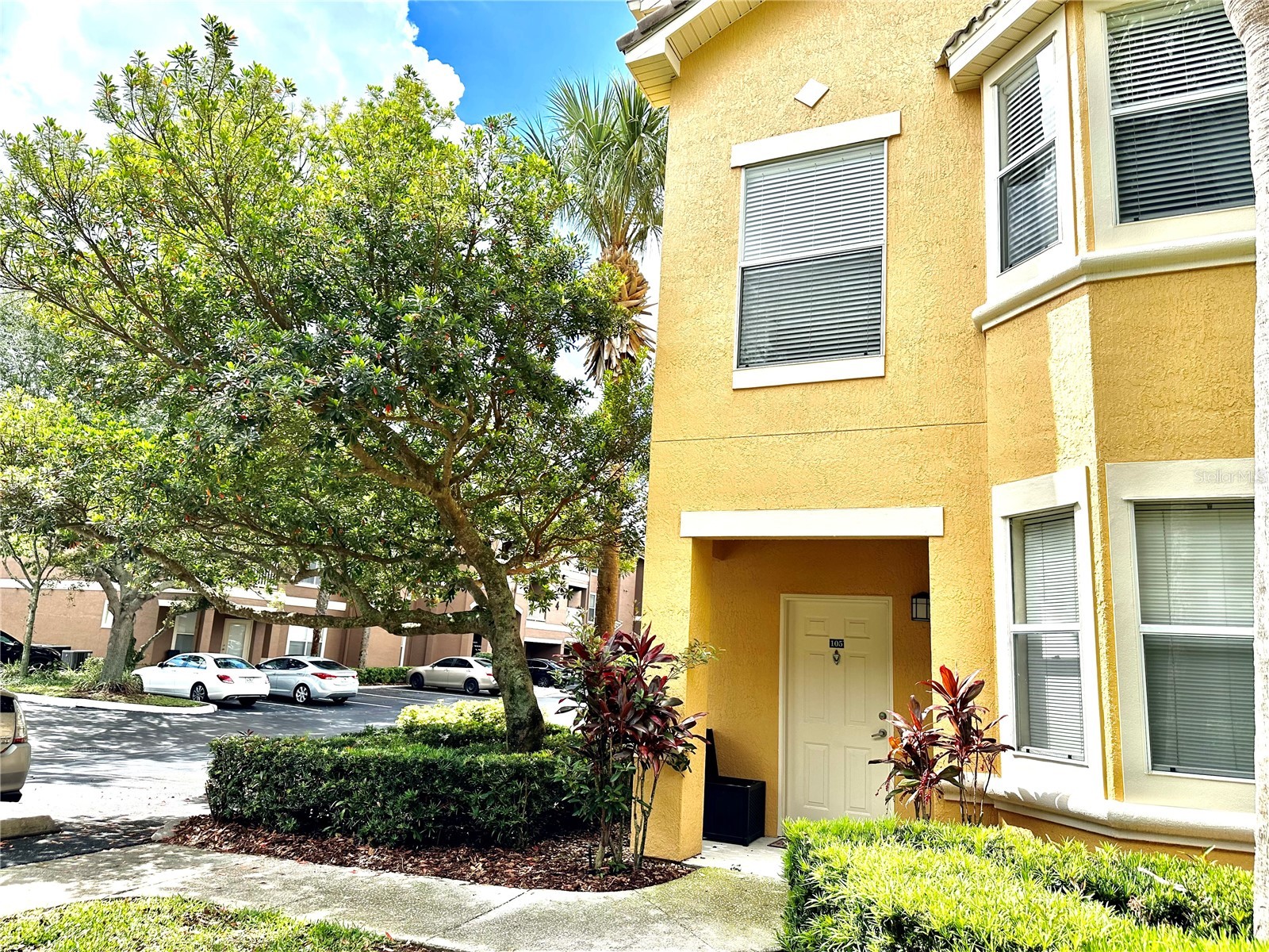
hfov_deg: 71.6
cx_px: 634
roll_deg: -3.8
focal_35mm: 24
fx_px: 880
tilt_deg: +11.1
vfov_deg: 56.8
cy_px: 476
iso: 80
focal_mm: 6.86
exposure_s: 1/2028
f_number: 1.78
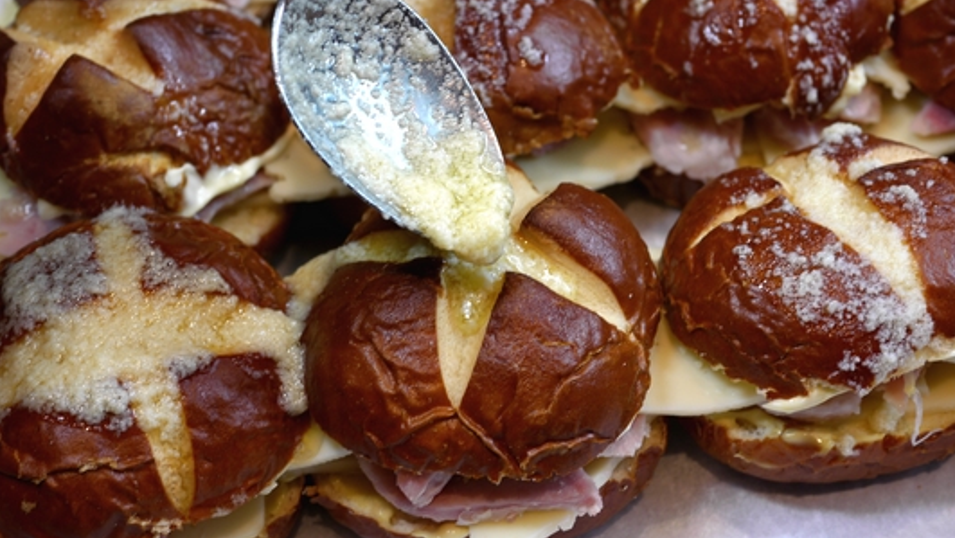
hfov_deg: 35.4
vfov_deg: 20.4
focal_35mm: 59
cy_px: 226
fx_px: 1494
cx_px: 472
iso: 125
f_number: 4
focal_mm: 25
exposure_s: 1/30
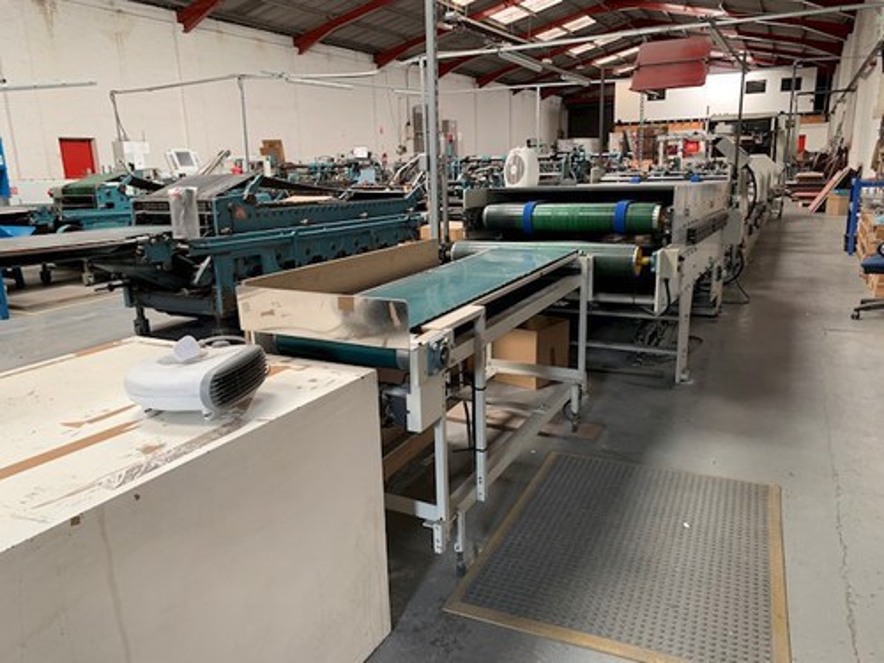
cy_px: 332
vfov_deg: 53.1
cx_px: 442
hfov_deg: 67.3
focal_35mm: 26
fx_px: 664
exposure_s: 1/60
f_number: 1.8
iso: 100
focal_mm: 4.25
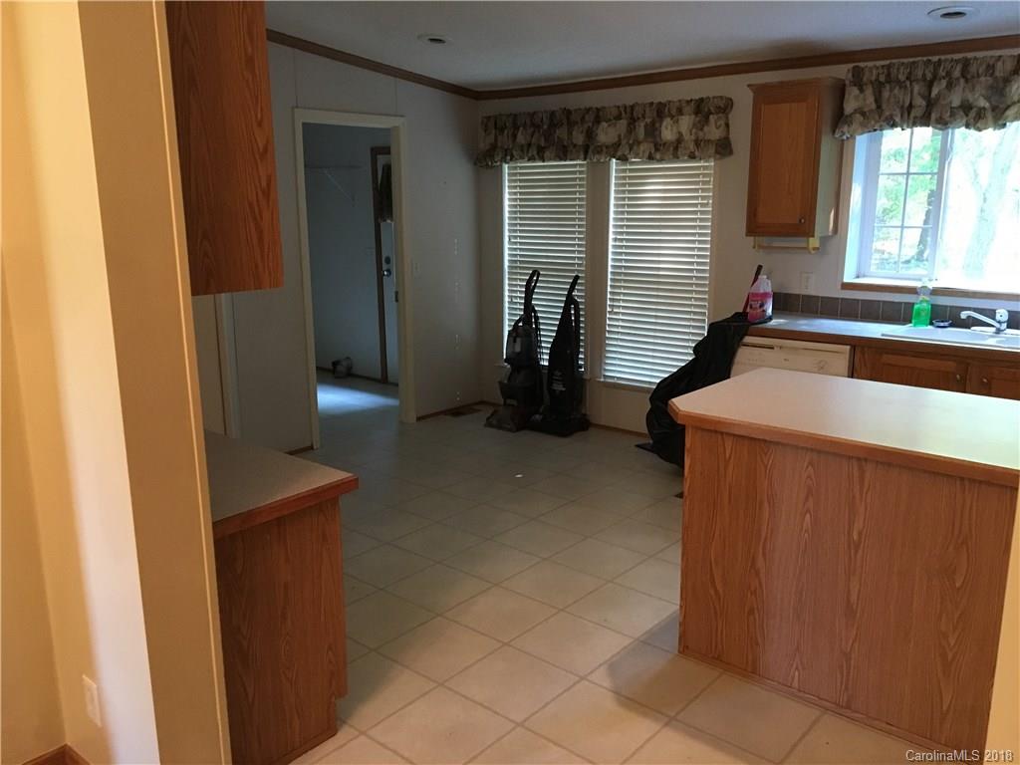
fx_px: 855
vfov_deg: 48.2
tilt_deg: -13.1
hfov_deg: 61.7
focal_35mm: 29
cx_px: 510
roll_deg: +0.3
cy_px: 382
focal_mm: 4.15
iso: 200
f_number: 2.2
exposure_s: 1/30
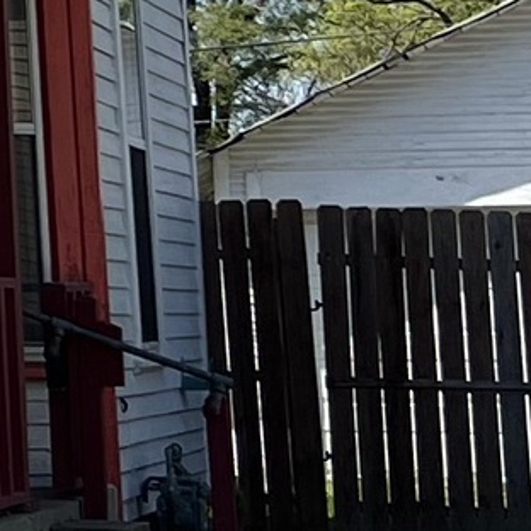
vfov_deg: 7.4
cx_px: -931
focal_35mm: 226
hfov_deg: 7.1
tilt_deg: +12.2
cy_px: -557
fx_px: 3922
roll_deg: +0.3
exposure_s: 1/3968
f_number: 1.5
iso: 50
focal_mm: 5.7
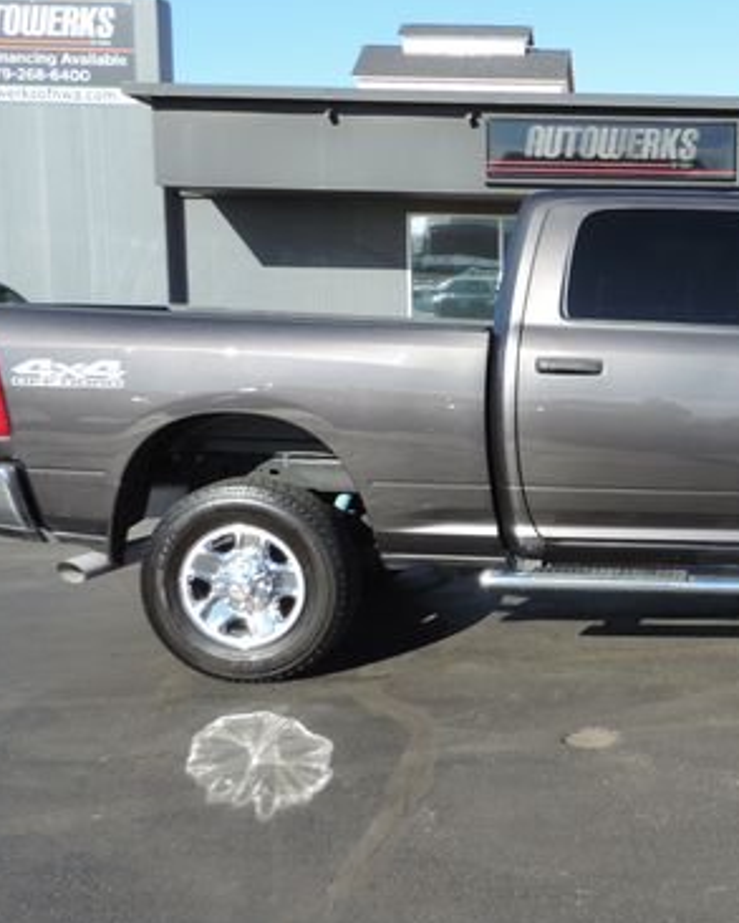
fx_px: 1120
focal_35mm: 41
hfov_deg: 34.0
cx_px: 696
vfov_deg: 44.8
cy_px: 472
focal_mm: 4.3
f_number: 3
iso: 80
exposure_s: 1/640
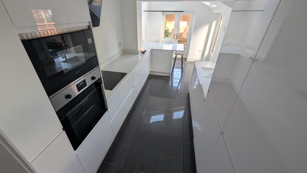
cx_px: 145
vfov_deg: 74.3
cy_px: 86
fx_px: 114
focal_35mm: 14
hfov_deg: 106.7
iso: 45
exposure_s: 1/86.7
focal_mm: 2.02
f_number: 1.7
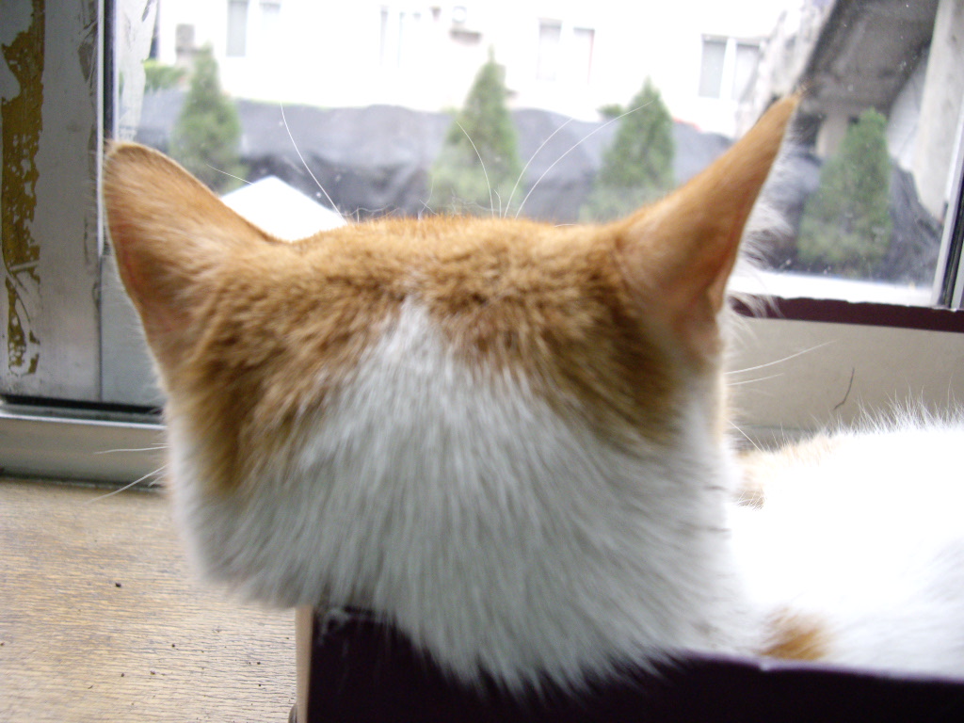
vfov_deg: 37.7
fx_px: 1058
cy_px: 362
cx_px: 482
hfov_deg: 49.0
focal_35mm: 38
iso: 400
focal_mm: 7.9
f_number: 2.8
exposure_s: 1/60
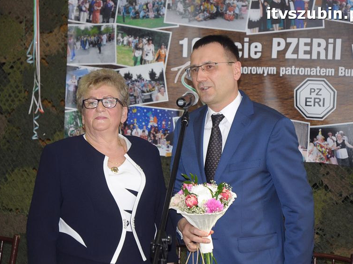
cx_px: 173
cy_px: 132
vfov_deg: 15.1
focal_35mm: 98
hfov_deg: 20.0
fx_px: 999
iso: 500
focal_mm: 60
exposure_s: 1/60
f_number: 4.5
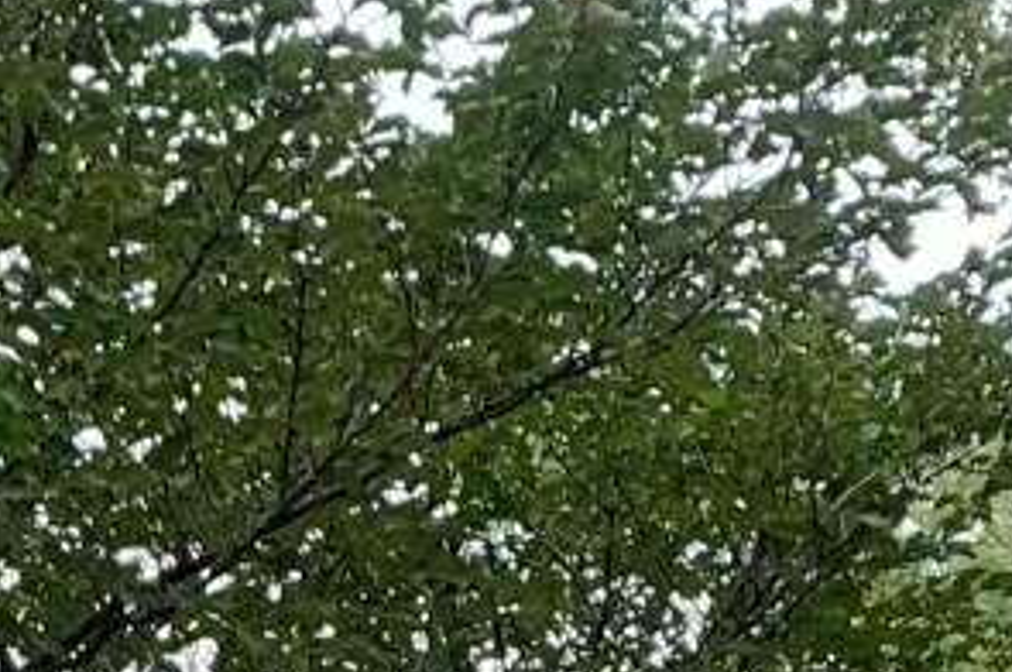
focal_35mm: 185
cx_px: -333
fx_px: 5195
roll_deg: +0.5
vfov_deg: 6.8
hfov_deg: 10.8
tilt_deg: +11.3
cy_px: 1913
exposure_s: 1/60
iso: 100
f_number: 1.8
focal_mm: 4.25
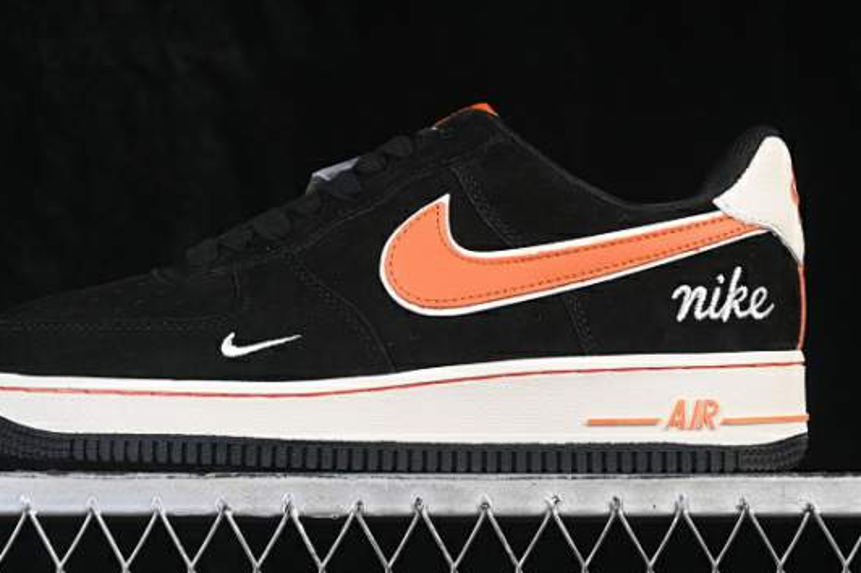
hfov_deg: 19.8
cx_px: 405
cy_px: 225
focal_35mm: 103
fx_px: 2462
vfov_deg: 13.3
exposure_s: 1/60
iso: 160
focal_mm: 50
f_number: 6.3
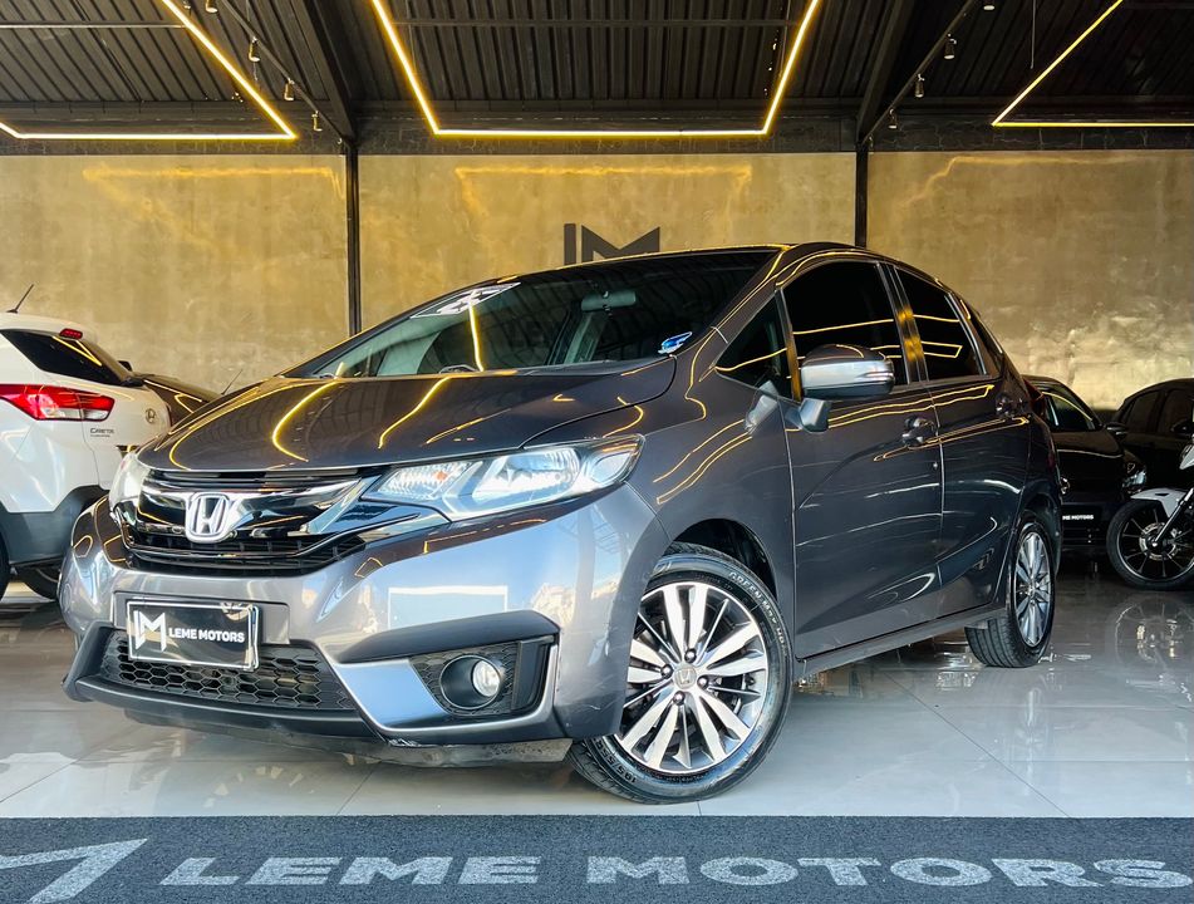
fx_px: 900
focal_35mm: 26
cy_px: 452
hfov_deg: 67.1
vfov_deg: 53.3
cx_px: 597
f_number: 1.5
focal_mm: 5.7
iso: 64
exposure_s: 1/120
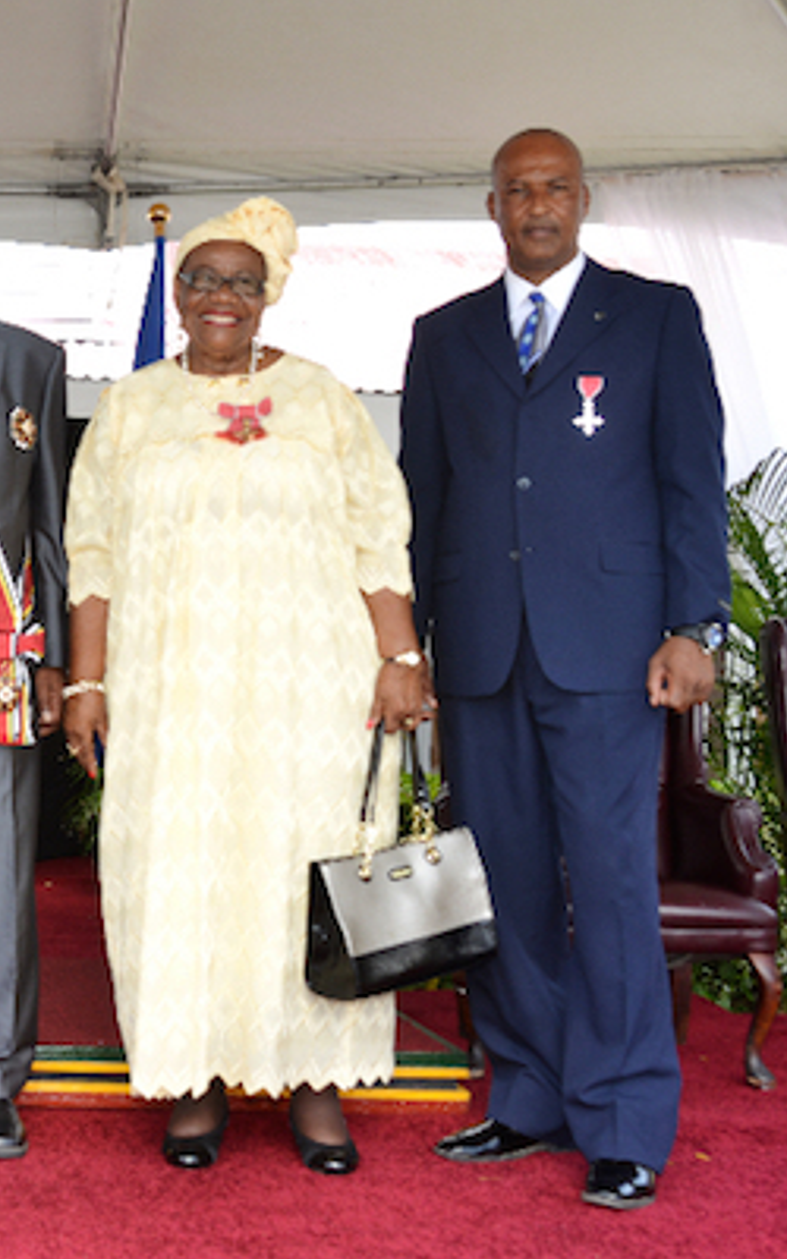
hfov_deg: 21.7
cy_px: 607
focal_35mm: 57
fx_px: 1956
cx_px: -57
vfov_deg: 35.7
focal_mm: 35
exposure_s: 1/60
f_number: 7.1
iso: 100
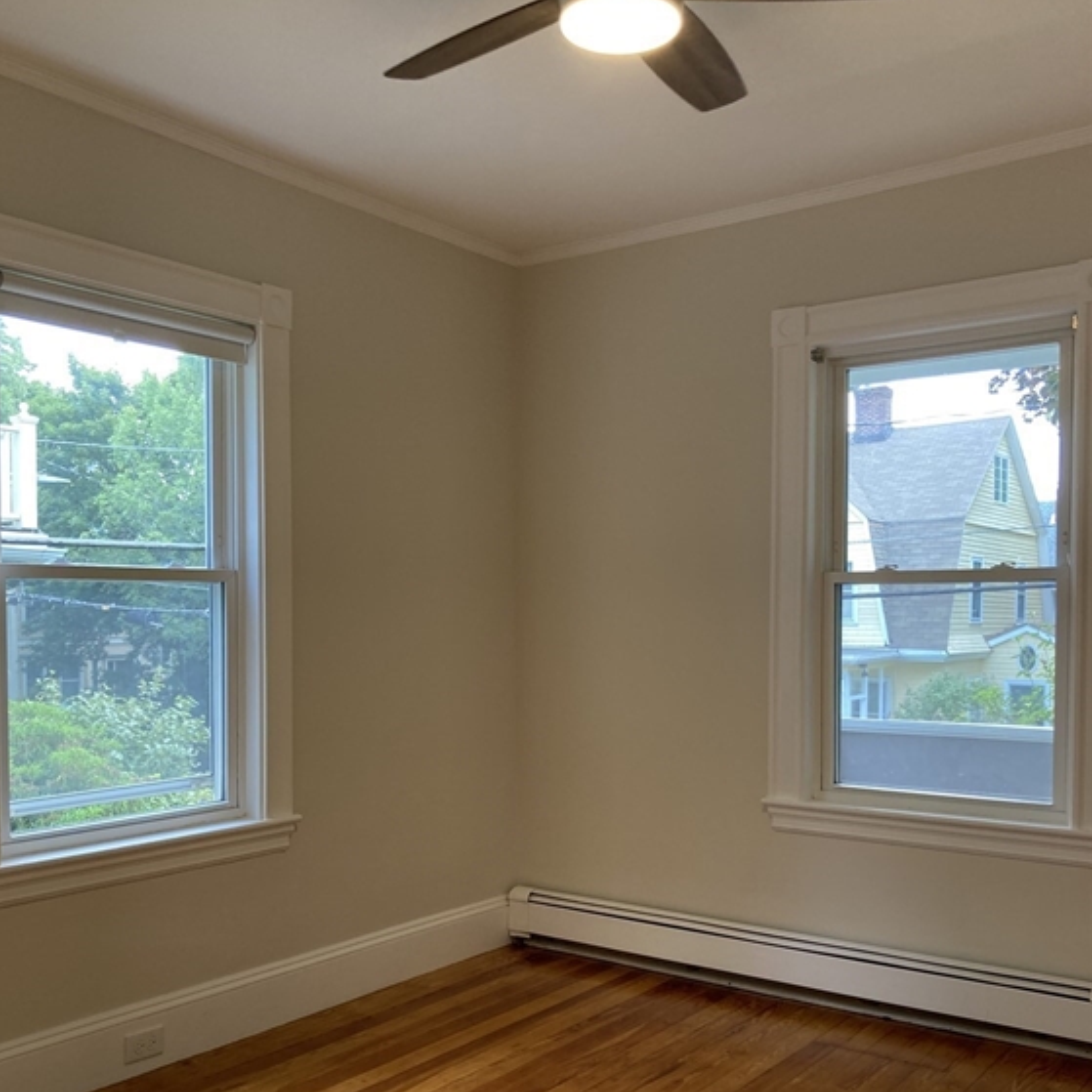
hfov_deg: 48.4
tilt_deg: -1.7
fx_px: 1213
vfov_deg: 48.1
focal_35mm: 34
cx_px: 531
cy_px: 660
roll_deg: -1.2
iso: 64
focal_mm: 3.99
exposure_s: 1/60
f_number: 1.8
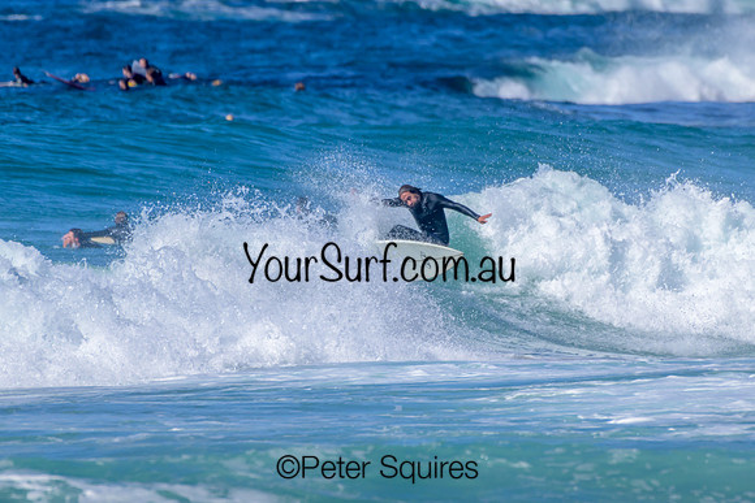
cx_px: 378
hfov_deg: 2.1
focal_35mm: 1000
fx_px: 20976
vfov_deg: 1.4
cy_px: 252
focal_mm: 1000
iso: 640
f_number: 11
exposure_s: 1/2000
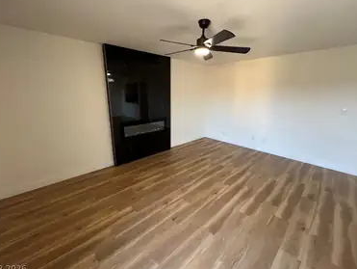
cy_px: 130
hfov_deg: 102.0
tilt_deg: -14.7
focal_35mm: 14
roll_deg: -0.7
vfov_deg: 85.7
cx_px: 178
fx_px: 145
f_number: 1.8
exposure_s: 1/79
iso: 250
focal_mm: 1.57
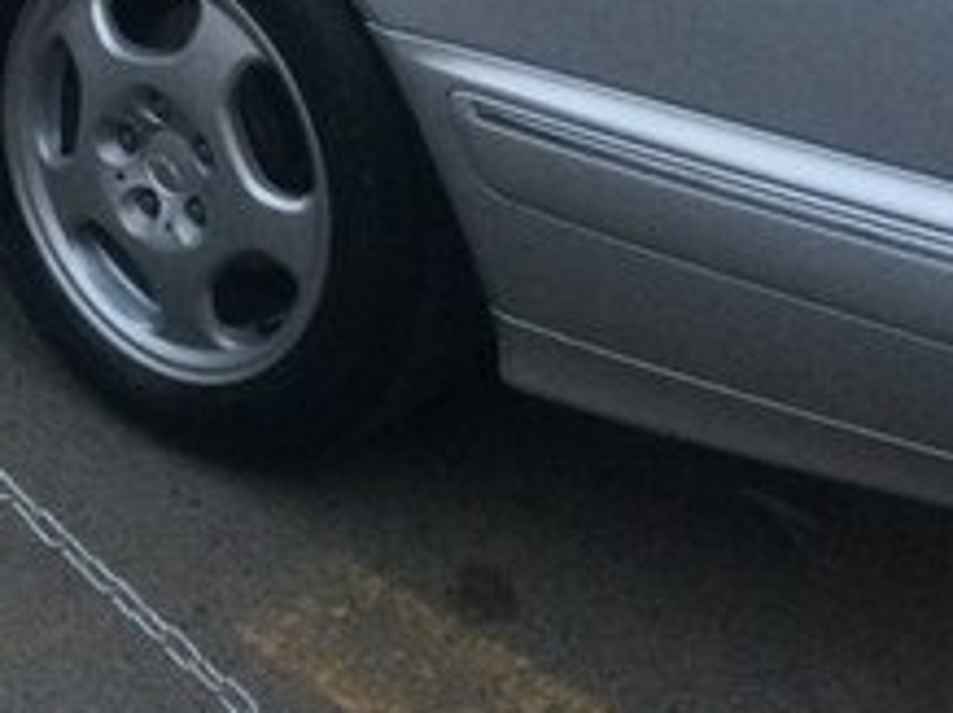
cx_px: 175
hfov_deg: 22.0
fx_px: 2420
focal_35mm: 88
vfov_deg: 16.0
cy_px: -173
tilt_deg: -20.0
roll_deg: -1.3
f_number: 2.2
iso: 80
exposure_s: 1/33
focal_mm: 4.15
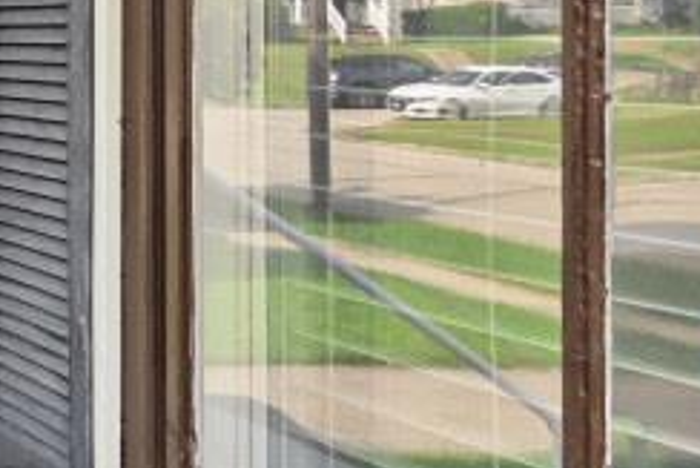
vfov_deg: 15.7
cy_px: 40
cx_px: -697
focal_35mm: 86
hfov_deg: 17.2
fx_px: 1673
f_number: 6.3
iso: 100
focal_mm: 14
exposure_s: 1/160
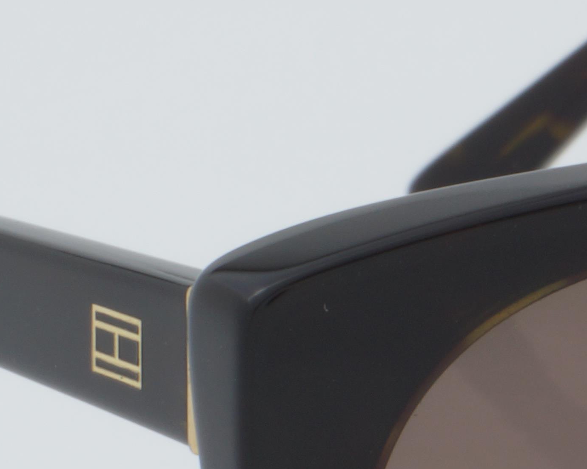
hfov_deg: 6.3
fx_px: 5316
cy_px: 398
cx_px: 687
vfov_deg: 5.1
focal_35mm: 306
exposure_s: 1/3
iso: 100
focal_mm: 50
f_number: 32
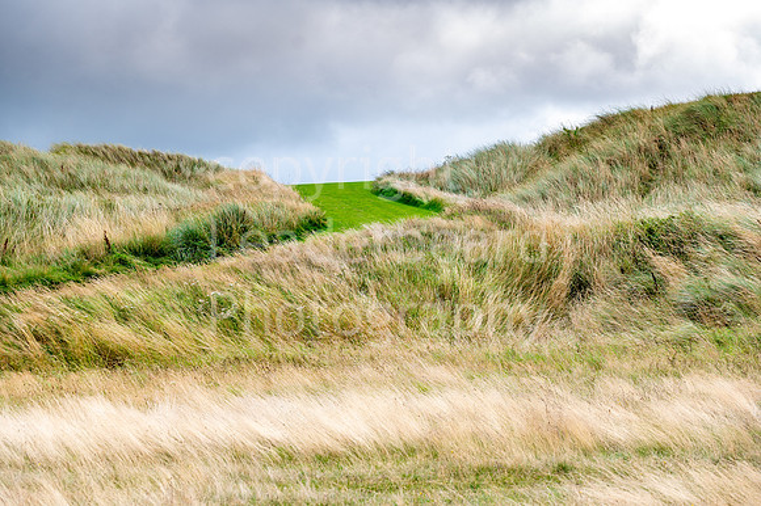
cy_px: 253
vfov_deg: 19.4
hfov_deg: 28.9
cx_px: 380
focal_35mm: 70
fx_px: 1479
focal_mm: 70
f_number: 5.6
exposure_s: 1/2000
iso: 400
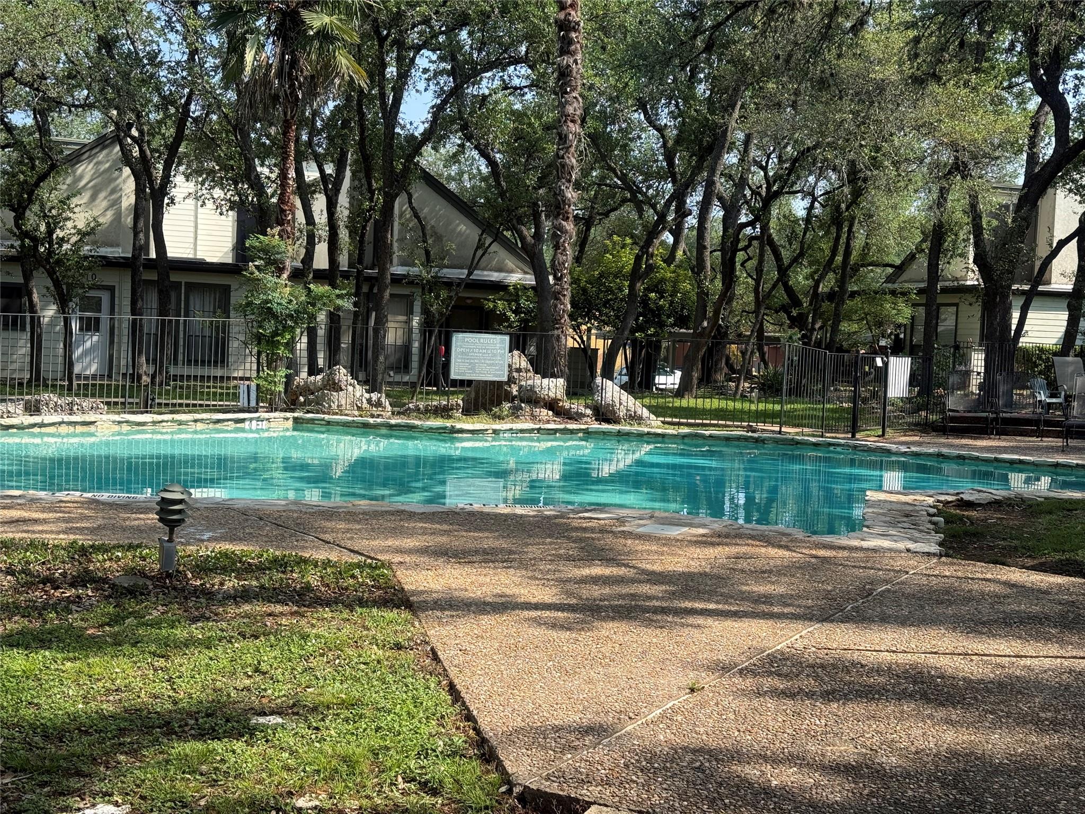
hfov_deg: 39.7
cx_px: 542
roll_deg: -2.3
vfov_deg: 30.3
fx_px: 1505
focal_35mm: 48
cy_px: 407
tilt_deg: -2.7
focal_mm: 6.76
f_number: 1.78
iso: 64
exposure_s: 1/1608
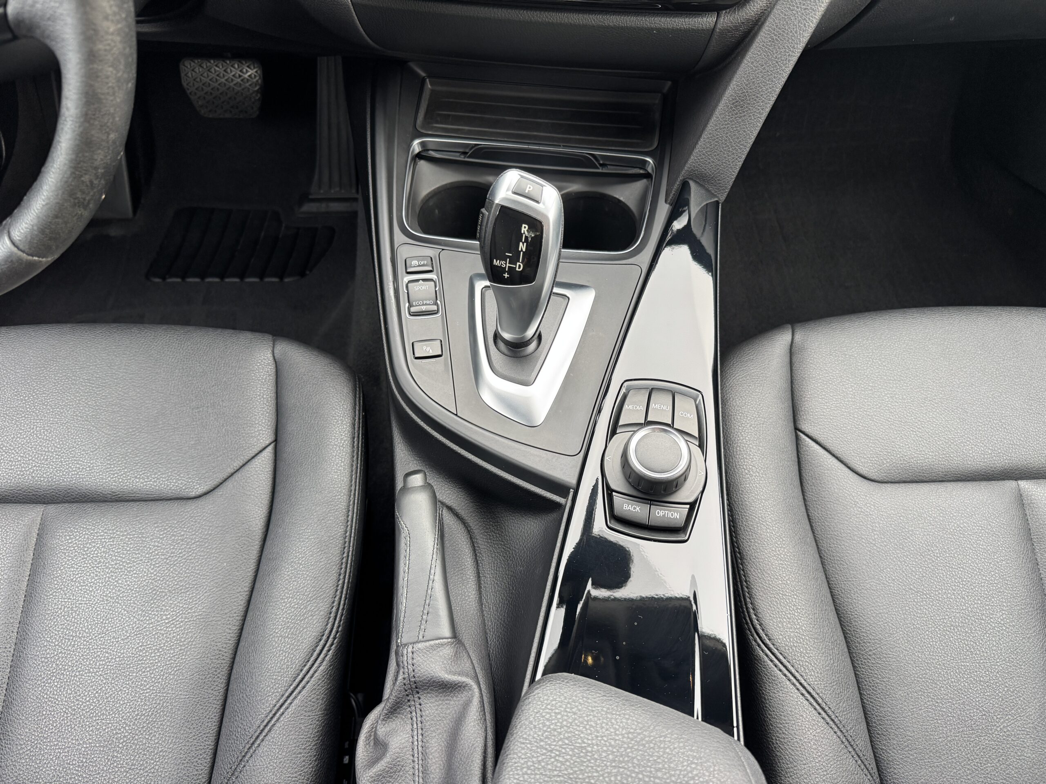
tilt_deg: -55.4
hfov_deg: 71.6
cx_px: 523
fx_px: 725
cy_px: 392
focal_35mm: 24
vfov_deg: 56.8
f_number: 1.78
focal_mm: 6.76
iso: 160
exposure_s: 1/121
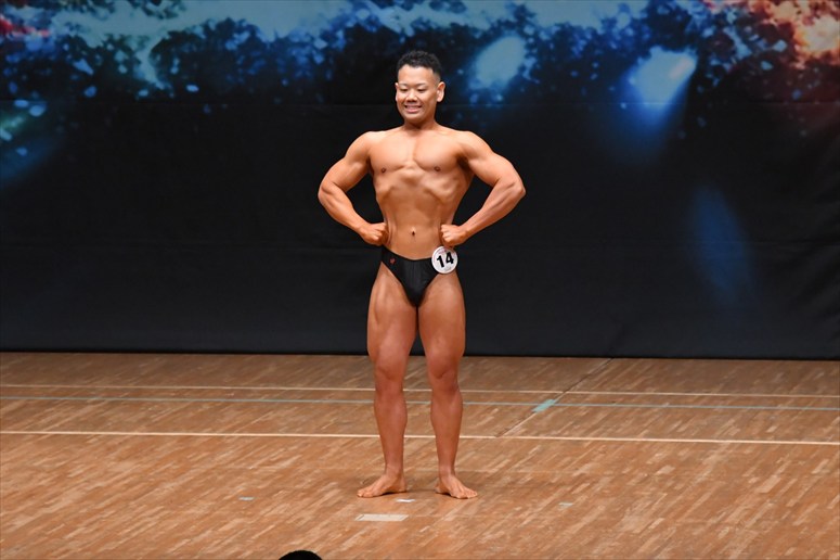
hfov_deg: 7.6
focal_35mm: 270
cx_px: 420
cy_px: 280
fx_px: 6297
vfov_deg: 5.1
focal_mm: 180
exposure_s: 1/400
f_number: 5.6
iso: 5000
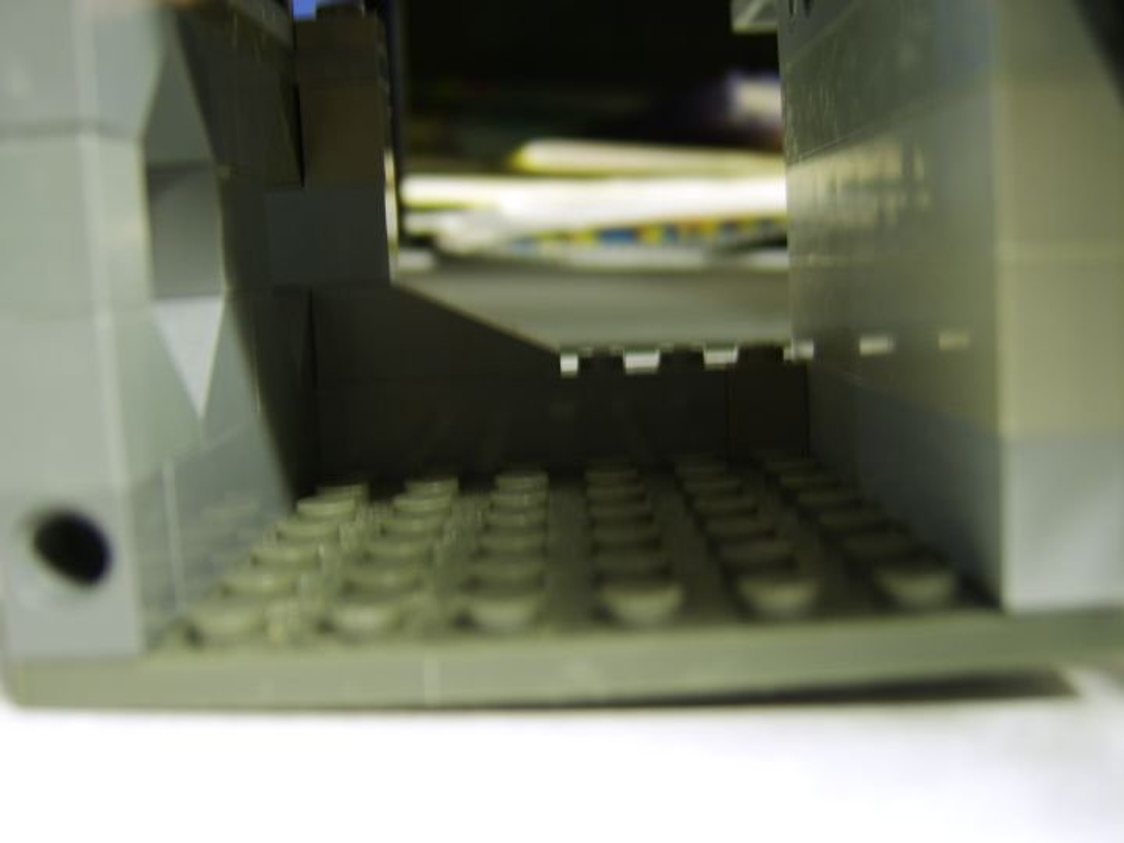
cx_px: 562
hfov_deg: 58.4
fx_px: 1007
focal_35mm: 31
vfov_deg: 45.4
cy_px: 422
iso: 71
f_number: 2.7
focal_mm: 8.13
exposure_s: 1
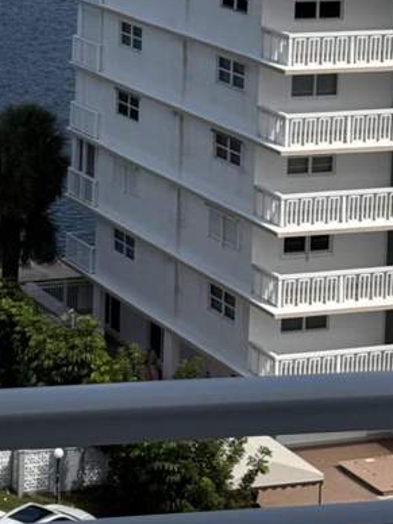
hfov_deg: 11.0
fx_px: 1998
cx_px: -85
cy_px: -119
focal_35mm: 132
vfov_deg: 14.4
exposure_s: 1/5848
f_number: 1.78
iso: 64
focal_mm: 6.76
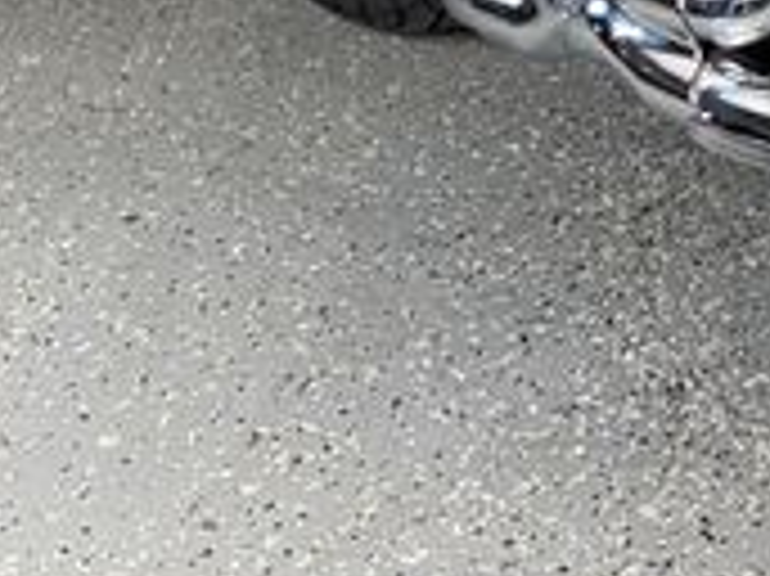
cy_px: -441
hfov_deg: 19.4
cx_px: 1099
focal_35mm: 90
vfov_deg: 14.5
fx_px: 2001
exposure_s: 1/22
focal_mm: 6.76
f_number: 1.78
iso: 64
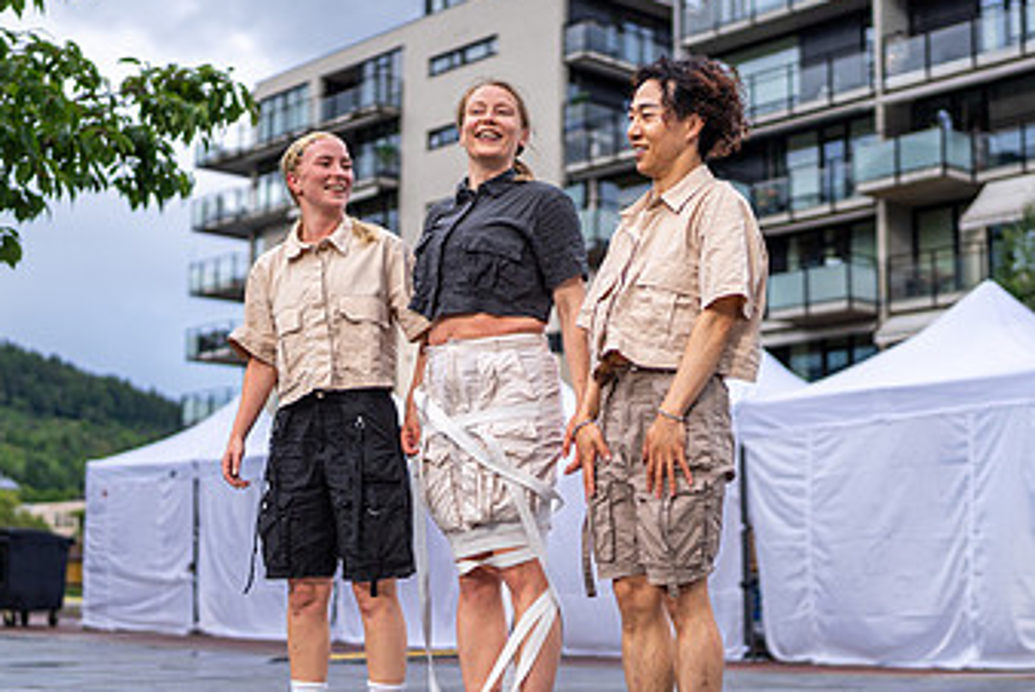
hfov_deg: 33.4
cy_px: 357
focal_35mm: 60
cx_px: 554
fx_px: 1726
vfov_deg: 22.7
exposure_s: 1/3200
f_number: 1.4
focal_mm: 35
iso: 200
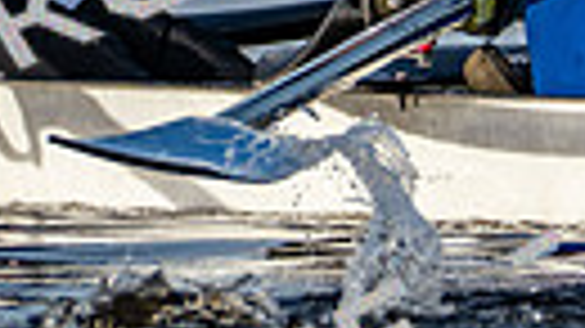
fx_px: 25631
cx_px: 270
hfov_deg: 1.3
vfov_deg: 0.7
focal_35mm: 1653
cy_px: -204
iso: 500
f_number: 6.3
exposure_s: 1/2000
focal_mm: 353
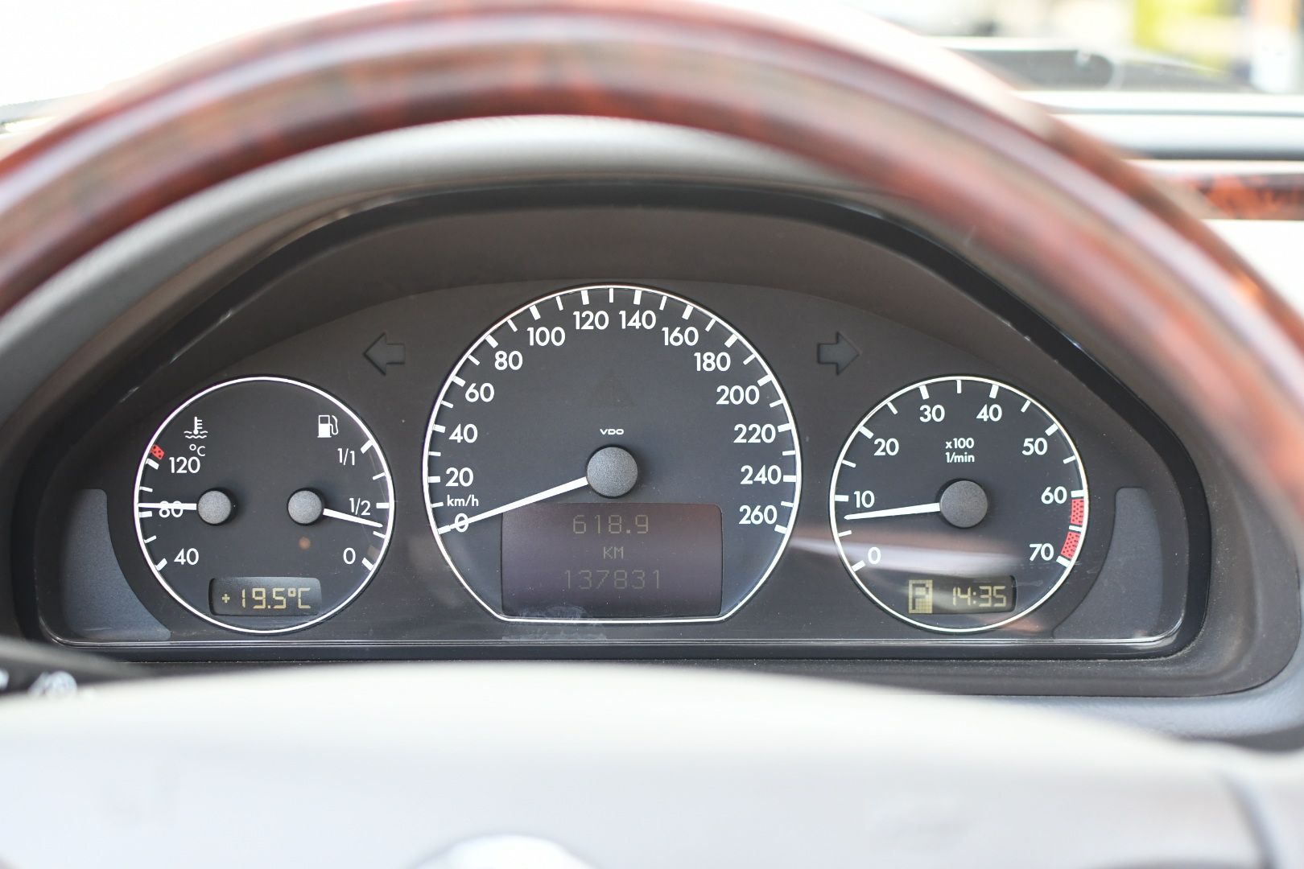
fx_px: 1883
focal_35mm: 52
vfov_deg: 26.0
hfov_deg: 38.2
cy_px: 434
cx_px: 652
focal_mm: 35
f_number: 2.8
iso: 800
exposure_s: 1/160
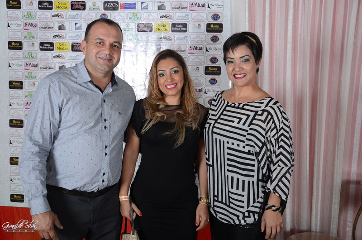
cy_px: 120
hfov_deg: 46.5
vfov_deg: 31.8
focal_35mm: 42
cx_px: 181
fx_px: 421
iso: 400
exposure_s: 1/200
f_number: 5
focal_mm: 28
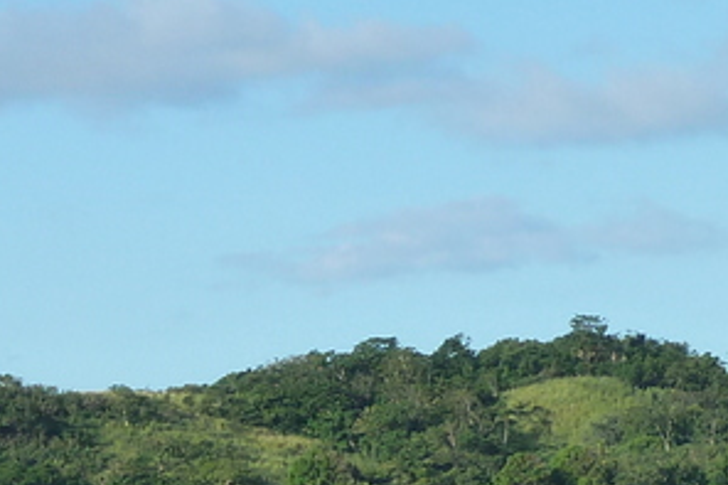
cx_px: -229
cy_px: 667
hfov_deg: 8.7
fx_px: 4689
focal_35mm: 232
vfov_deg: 5.9
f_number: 4.5
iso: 125
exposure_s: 1/400
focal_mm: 9.1
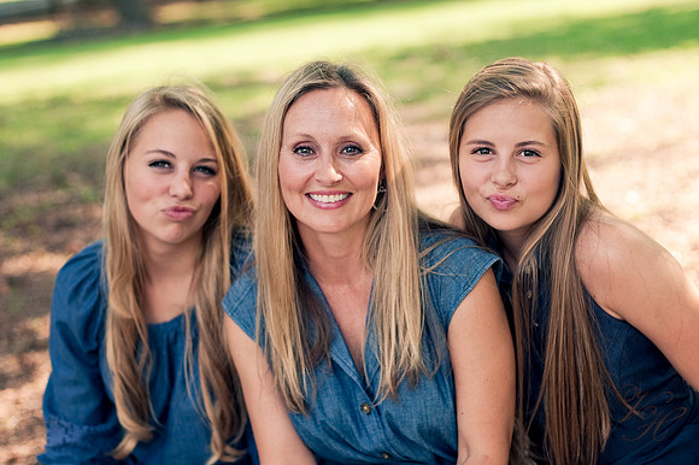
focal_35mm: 50
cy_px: 232
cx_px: 350
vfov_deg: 27.0
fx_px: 970
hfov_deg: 39.6
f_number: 2.2
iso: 200
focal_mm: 50
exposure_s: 1/500
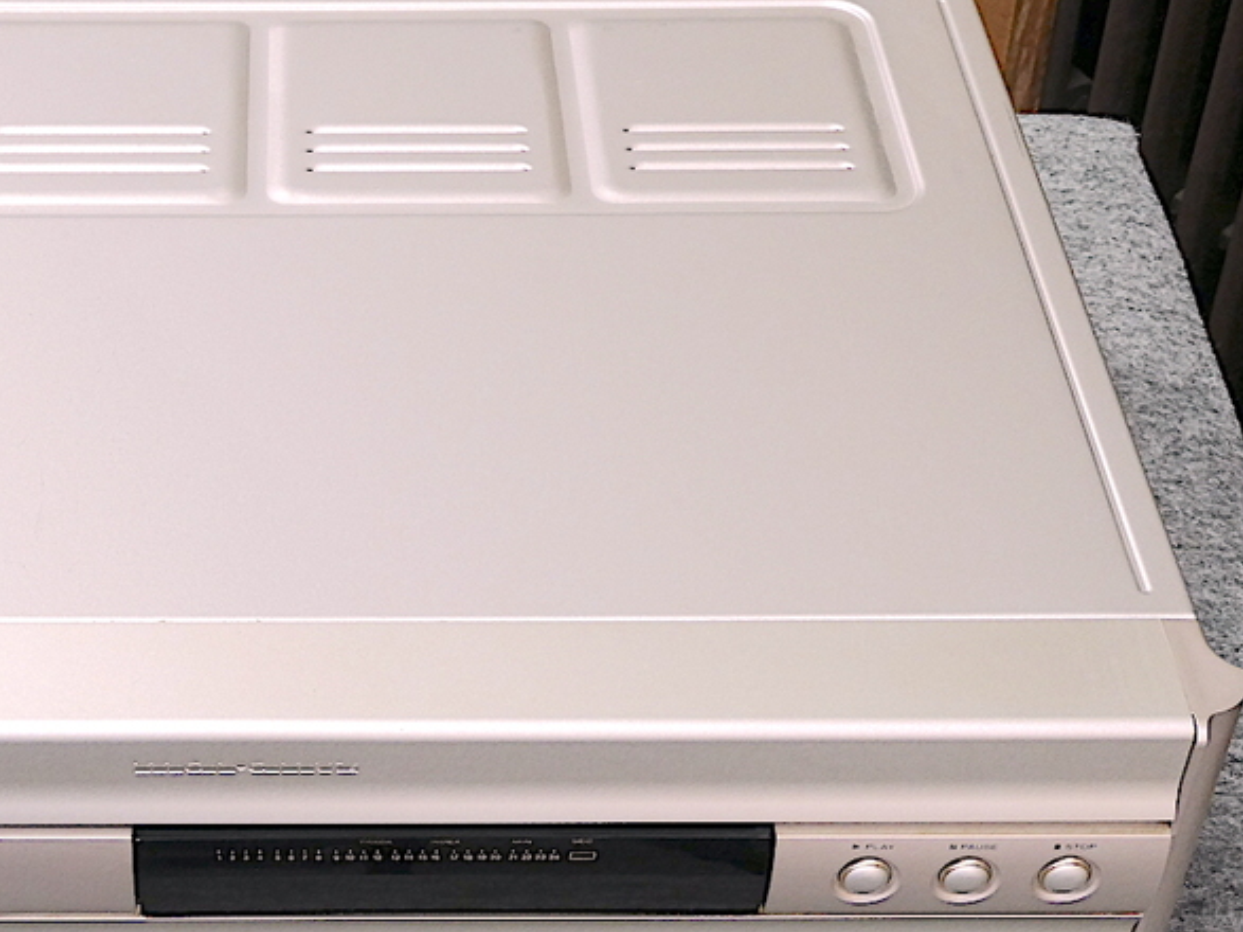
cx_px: 246
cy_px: 551
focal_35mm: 72
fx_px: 2585
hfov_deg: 26.5
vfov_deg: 20.4
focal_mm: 7.8
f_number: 3.9
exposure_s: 1/13
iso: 200
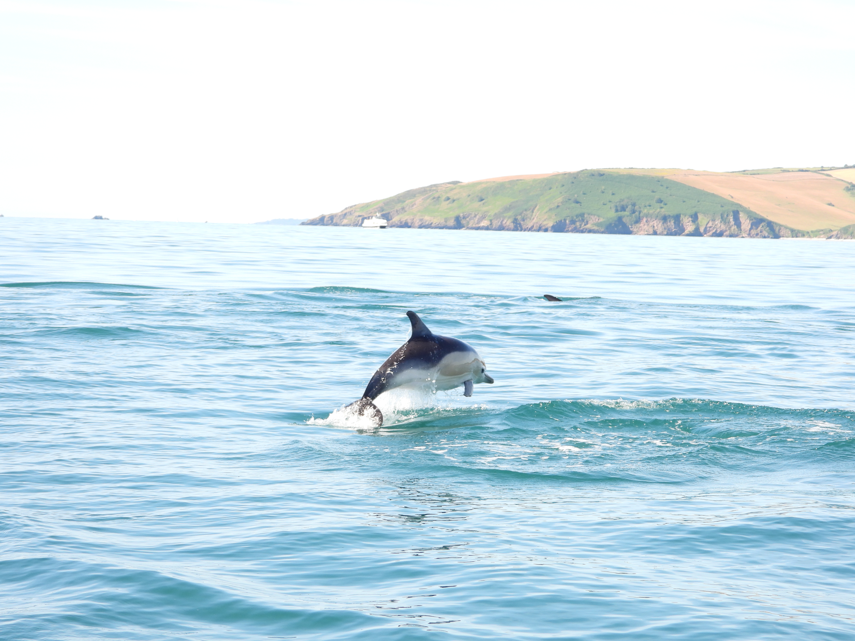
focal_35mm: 91
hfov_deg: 21.5
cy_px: 320
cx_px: 428
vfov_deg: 16.2
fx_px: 2248
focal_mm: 16.3
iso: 100
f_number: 3.5
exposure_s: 1/400
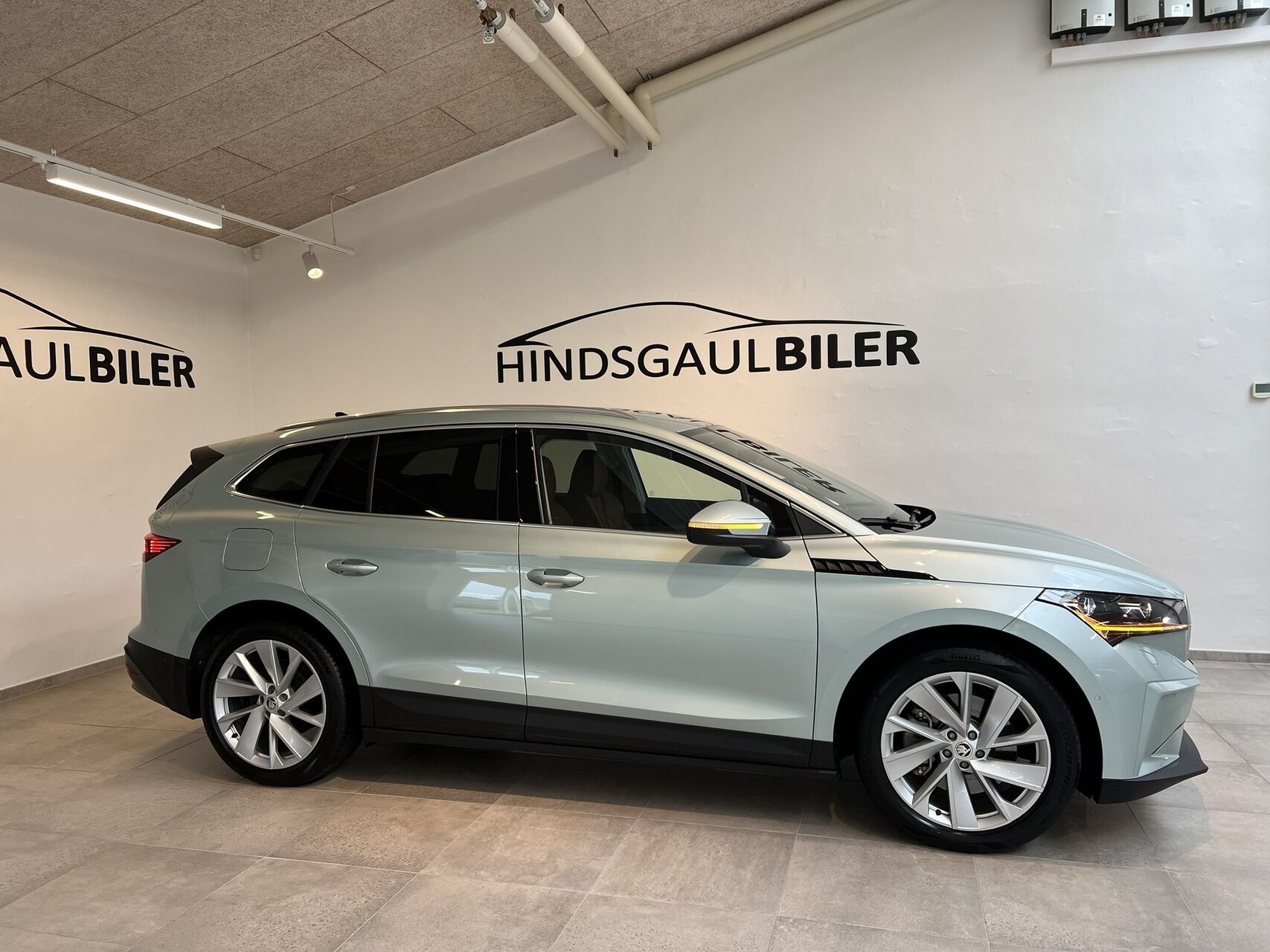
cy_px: 476
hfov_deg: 67.3
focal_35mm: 26
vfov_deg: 53.1
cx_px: 635
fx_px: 954
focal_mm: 5.7
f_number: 1.5
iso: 32
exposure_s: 1/121
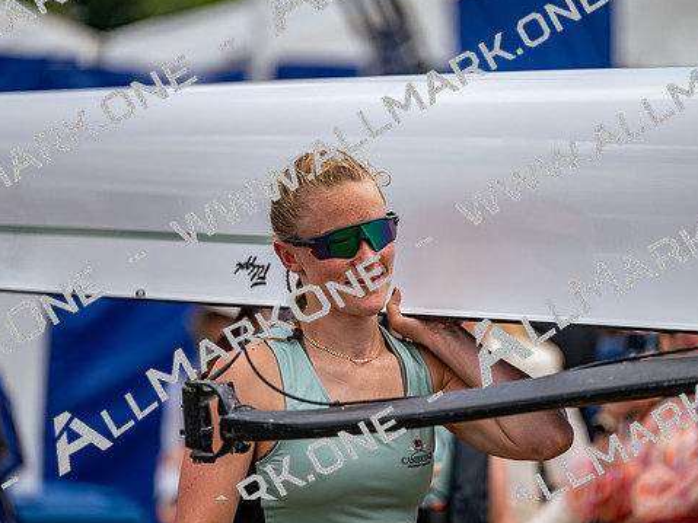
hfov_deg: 8.5
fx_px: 4697
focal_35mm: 233
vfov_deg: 6.4
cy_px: 250
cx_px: 350
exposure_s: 1/2000
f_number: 2.8
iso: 90
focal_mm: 200
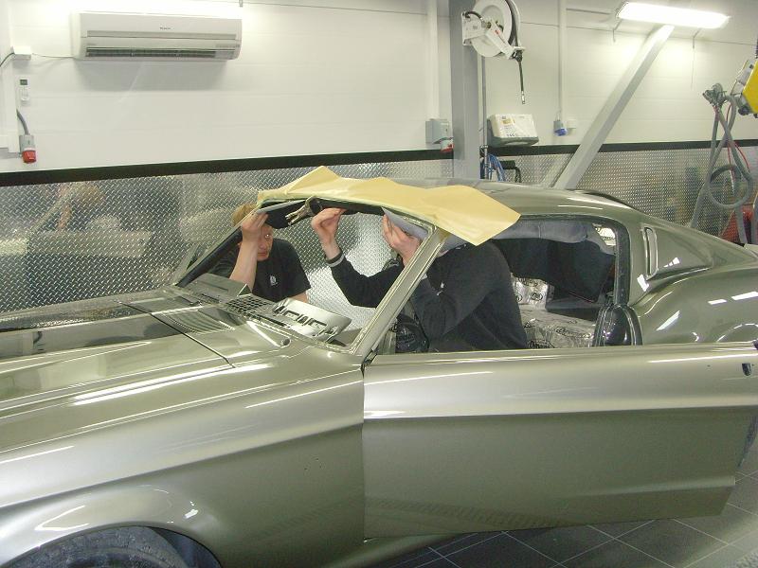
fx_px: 854
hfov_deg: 47.9
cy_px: 284
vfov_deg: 36.8
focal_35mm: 39
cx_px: 379
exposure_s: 1/45
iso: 200
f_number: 3.5
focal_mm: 6.6
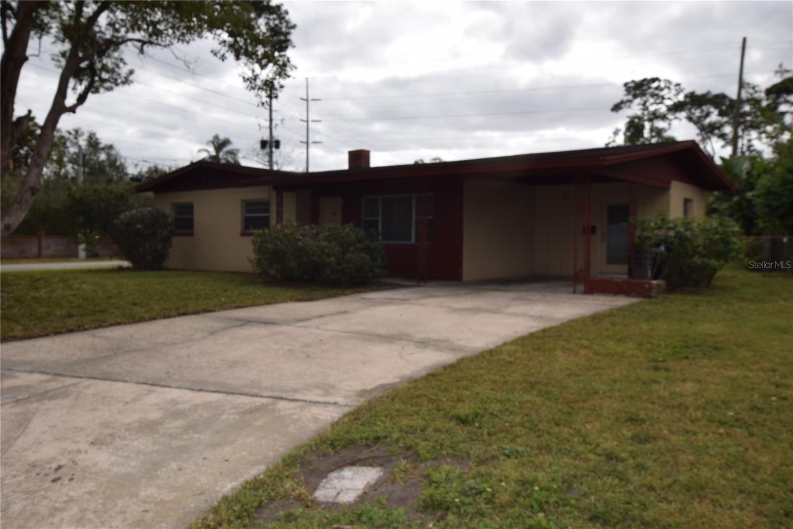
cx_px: 396
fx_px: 661
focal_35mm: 30
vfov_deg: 43.6
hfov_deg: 61.9
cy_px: 264
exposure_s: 1/200
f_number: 10
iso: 100
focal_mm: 20
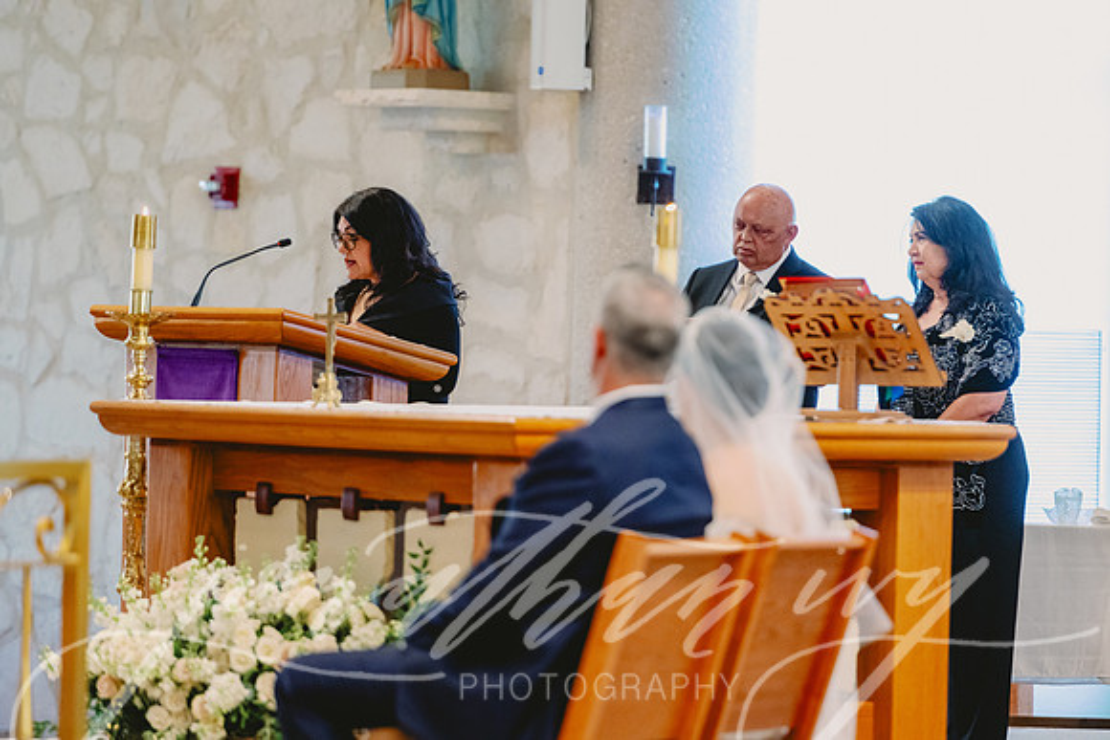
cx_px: 555
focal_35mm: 200
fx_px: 6168
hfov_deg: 10.3
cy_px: 370
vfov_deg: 6.9
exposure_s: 1/320
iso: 2500
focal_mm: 200
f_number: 2.8
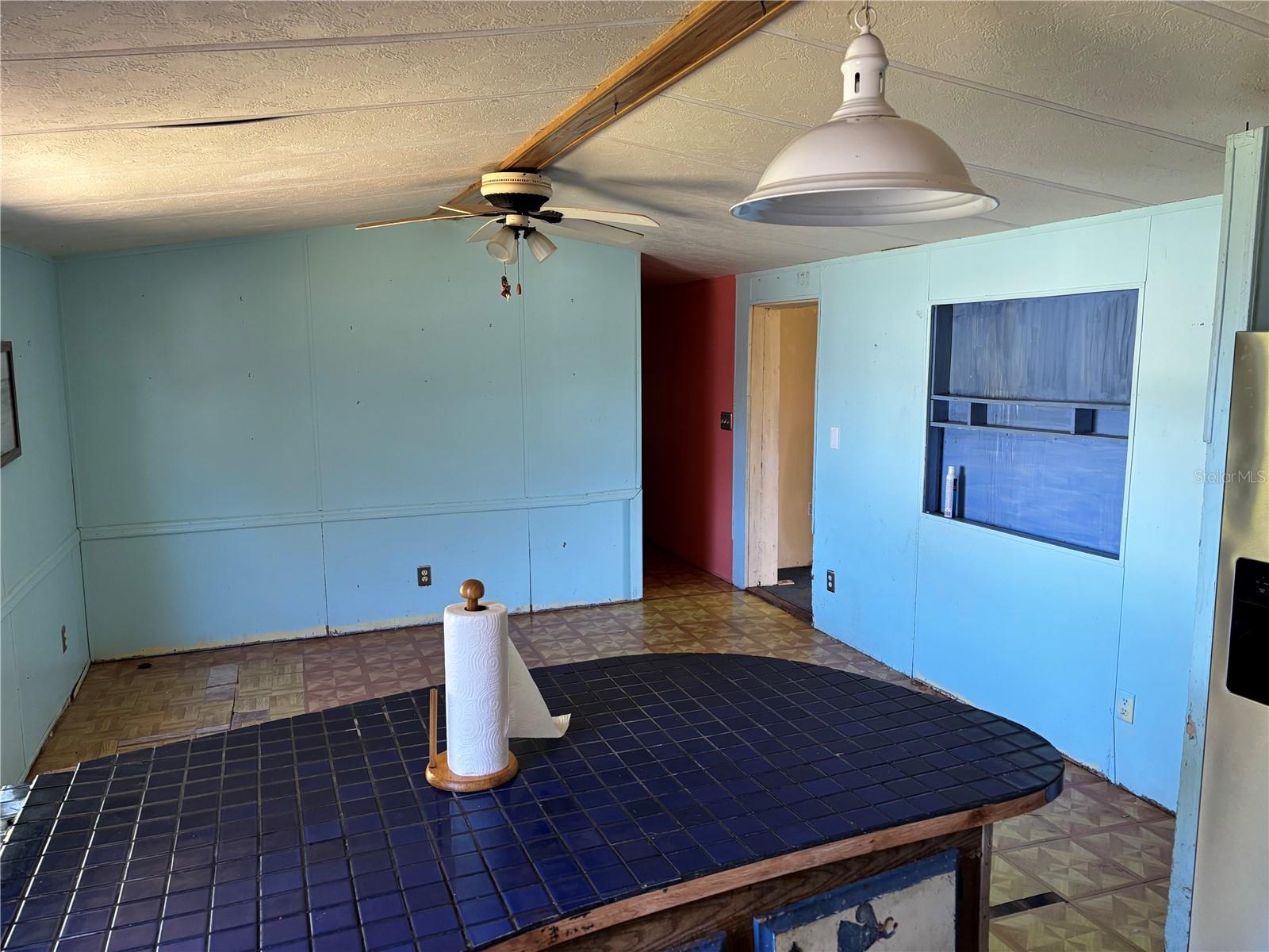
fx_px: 953
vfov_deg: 53.1
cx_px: 634
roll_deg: +0.2
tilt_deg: -7.1
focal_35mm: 26
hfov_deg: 67.3
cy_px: 476
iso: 125
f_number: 1.6
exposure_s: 1/83
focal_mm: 5.96
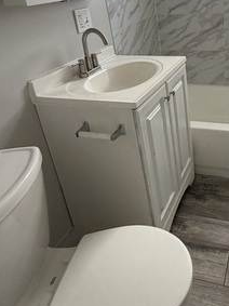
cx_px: 198
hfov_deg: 40.3
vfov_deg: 53.8
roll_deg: +3.7
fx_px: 291
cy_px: 92
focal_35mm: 33
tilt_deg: -21.5
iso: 250
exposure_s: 1/121
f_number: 2.2
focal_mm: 2.22
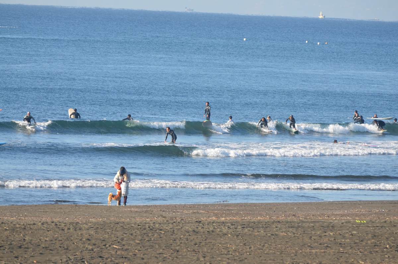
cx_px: 199
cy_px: 132
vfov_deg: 4.6
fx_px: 3310
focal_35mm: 300
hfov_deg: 6.9
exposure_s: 1/1250
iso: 400
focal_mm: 200
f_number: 5.3
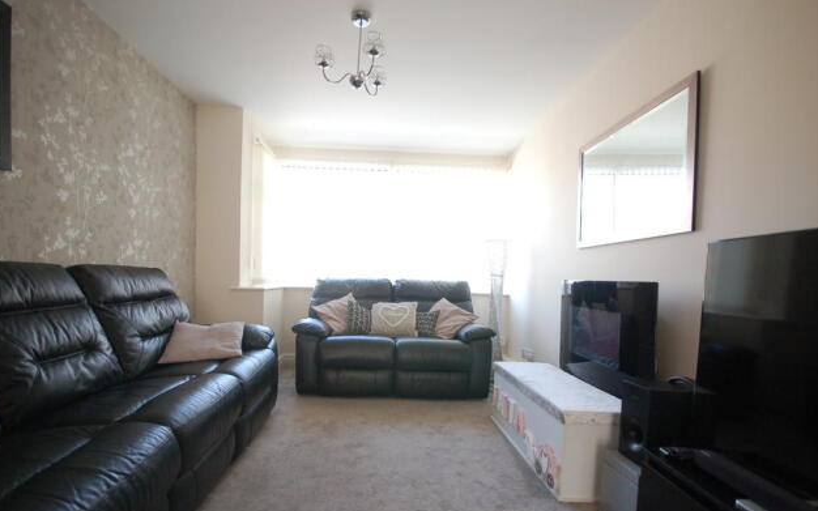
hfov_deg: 97.8
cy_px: 282
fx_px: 357
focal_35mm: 16
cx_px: 399
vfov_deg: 71.0
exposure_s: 1/80
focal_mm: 10
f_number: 4.5
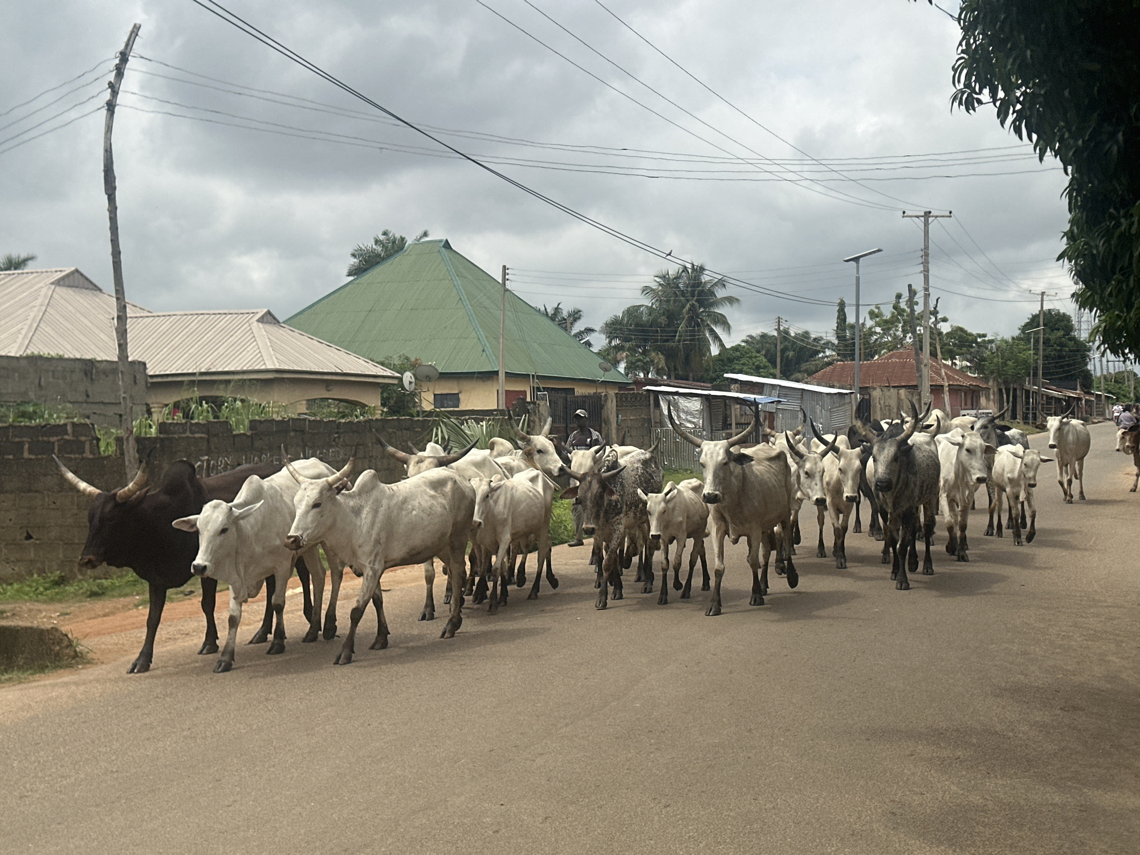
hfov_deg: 39.7
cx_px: 570
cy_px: 428
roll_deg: -1.9
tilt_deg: +1.4
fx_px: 1581
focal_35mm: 48
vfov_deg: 30.3
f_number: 1.78
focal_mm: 6.86
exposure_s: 1/5000
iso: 64
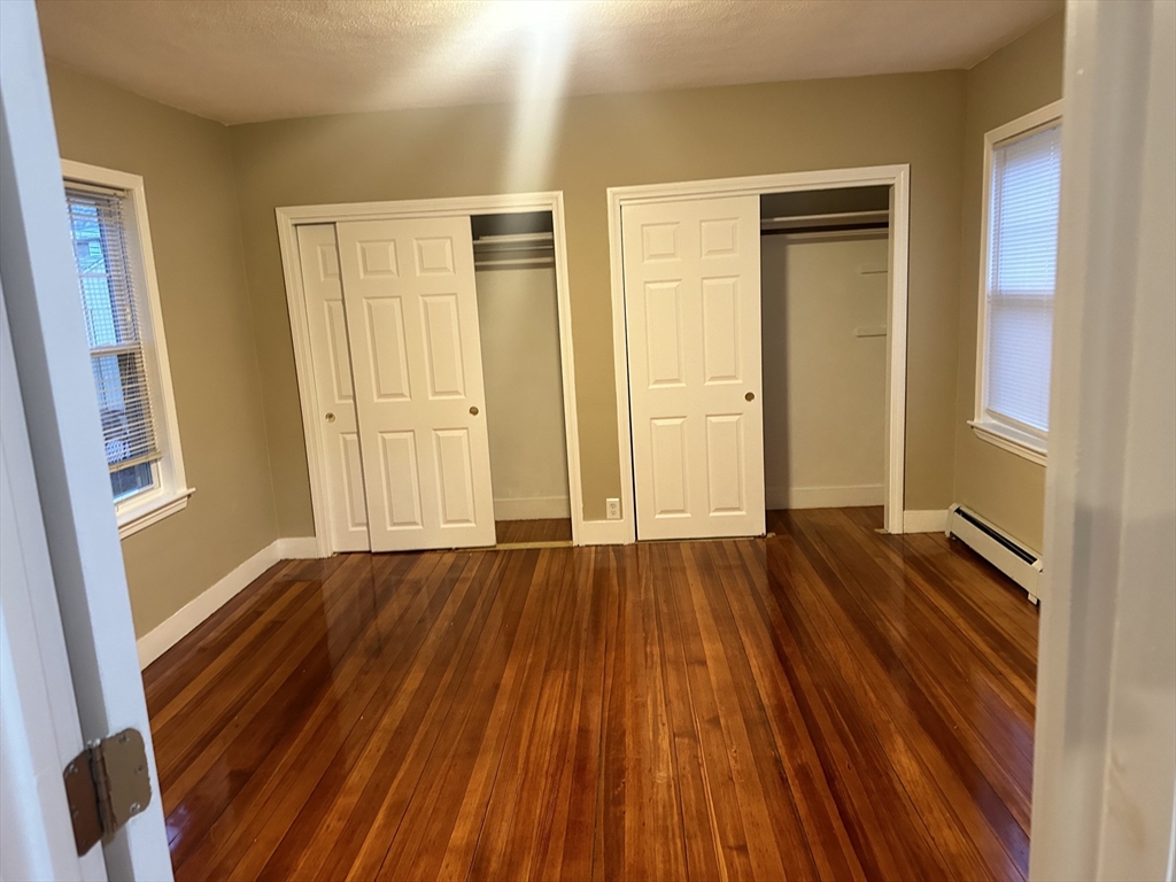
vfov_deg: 56.8
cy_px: 441
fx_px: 815
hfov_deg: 71.6
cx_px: 588
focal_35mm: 24
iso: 500
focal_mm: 6.86
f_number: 1.78
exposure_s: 1/60
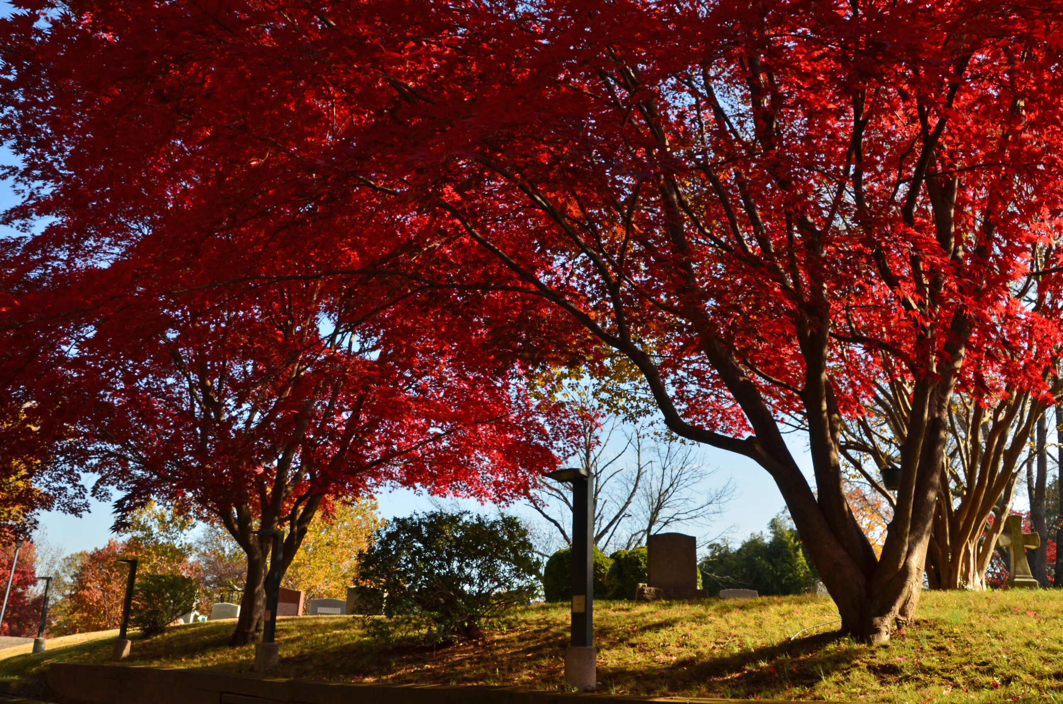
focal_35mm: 27
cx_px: 532
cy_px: 352
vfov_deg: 47.7
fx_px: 796
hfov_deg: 67.5
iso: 500
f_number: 11
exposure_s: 1/400
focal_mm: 18
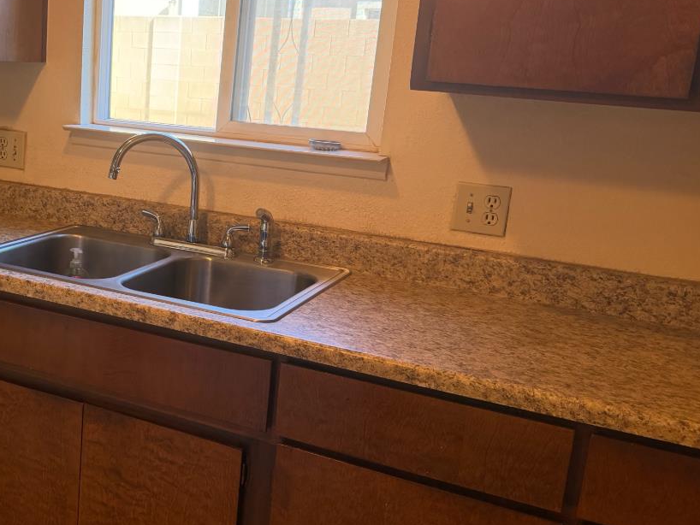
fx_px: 890
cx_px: 101
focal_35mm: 44
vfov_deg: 32.9
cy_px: 263
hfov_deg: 40.4
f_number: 1.78
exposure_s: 1/120
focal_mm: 6.76
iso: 250
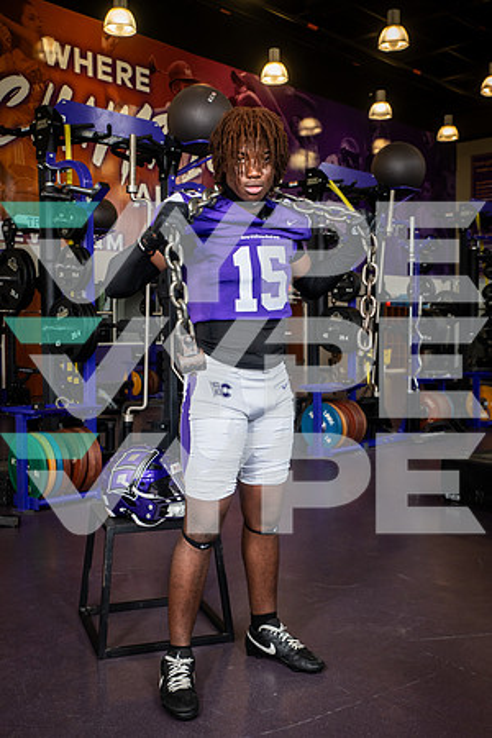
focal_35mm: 40
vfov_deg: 48.5
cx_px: 246
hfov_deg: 33.4
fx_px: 820
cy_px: 369
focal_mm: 40
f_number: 7.1
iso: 800
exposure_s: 1/250
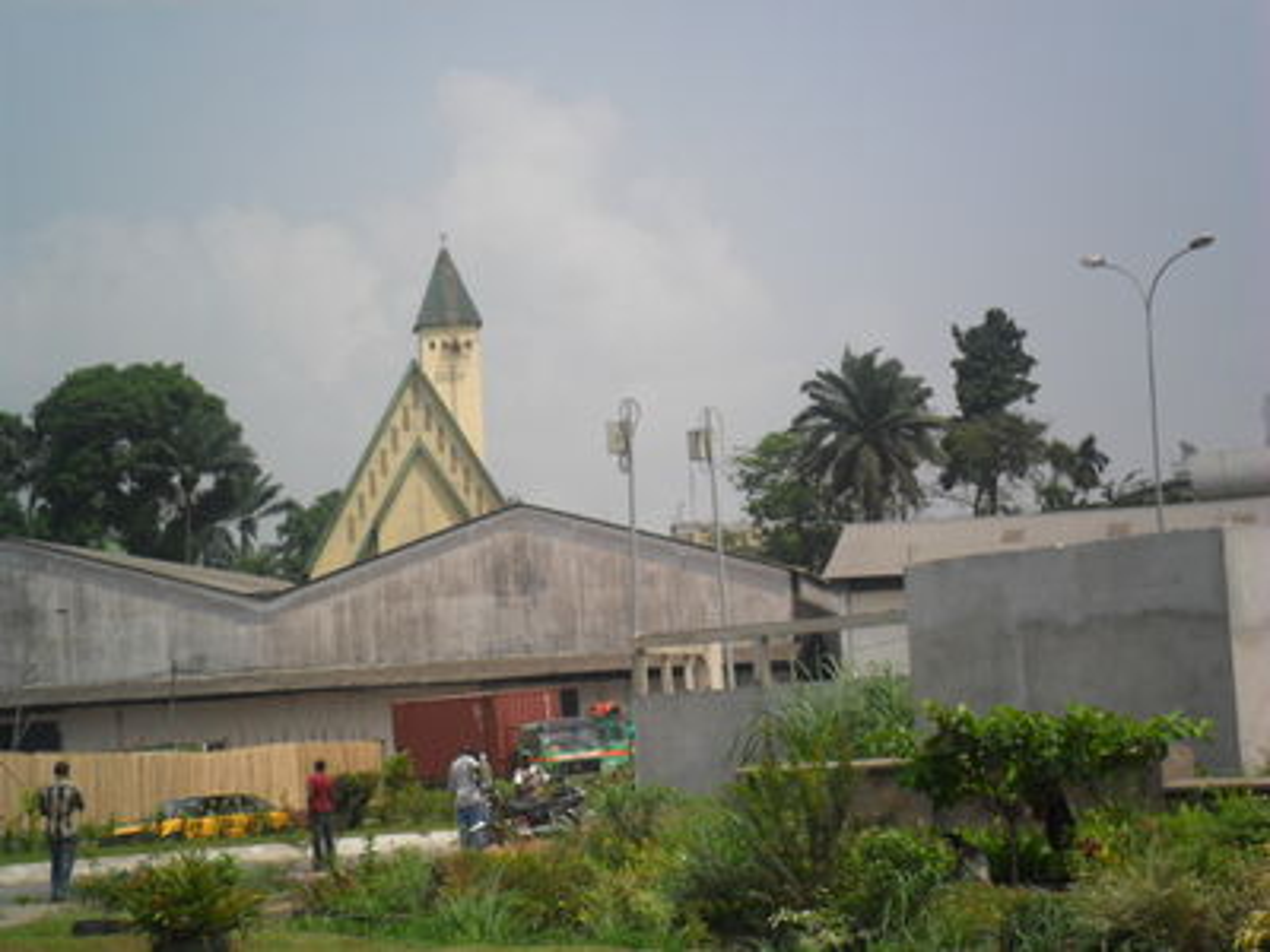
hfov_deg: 18.2
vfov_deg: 13.7
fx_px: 3962
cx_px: 635
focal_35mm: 108
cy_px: 476
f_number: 5
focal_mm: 19.6
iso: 100
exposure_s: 1/750
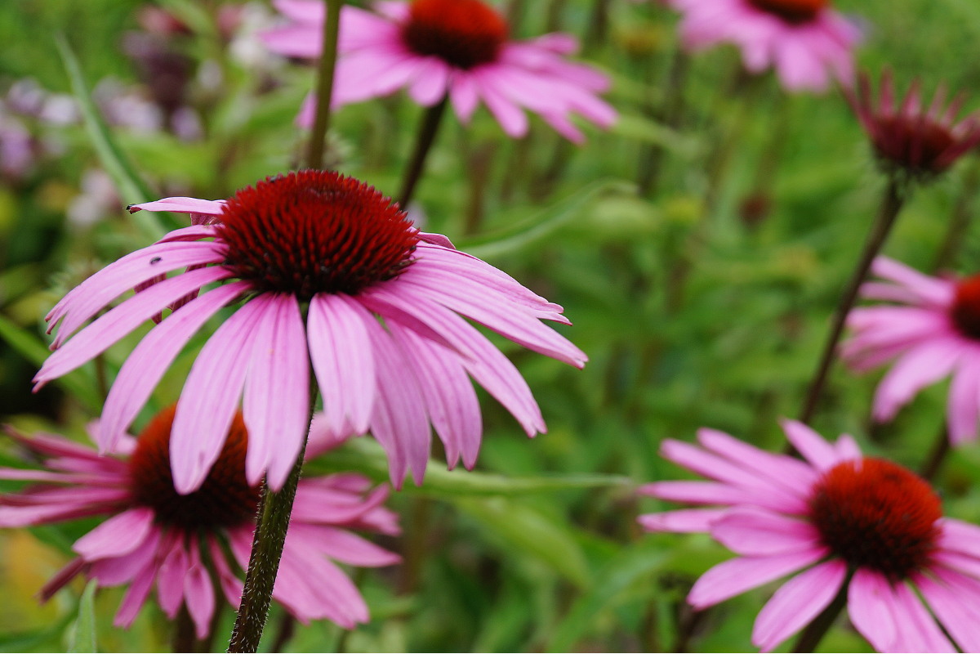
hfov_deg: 24.6
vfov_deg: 16.6
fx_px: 2246
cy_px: 327
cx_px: 490
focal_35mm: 82
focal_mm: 55
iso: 100
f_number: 7.1
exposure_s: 1/125
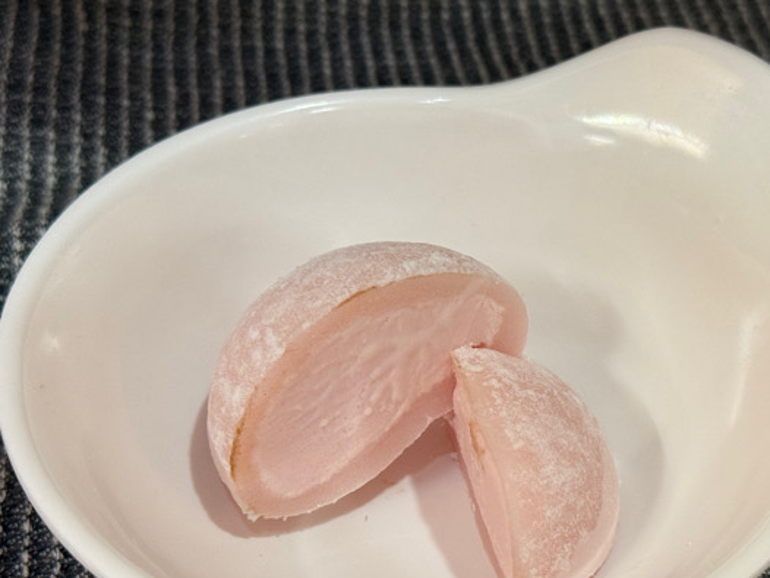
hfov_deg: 26.6
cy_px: 375
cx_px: 492
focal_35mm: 73
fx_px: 1625
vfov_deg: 20.1
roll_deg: -4.5
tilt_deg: -44.6
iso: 100
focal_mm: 6.76
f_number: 1.78
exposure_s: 1/50
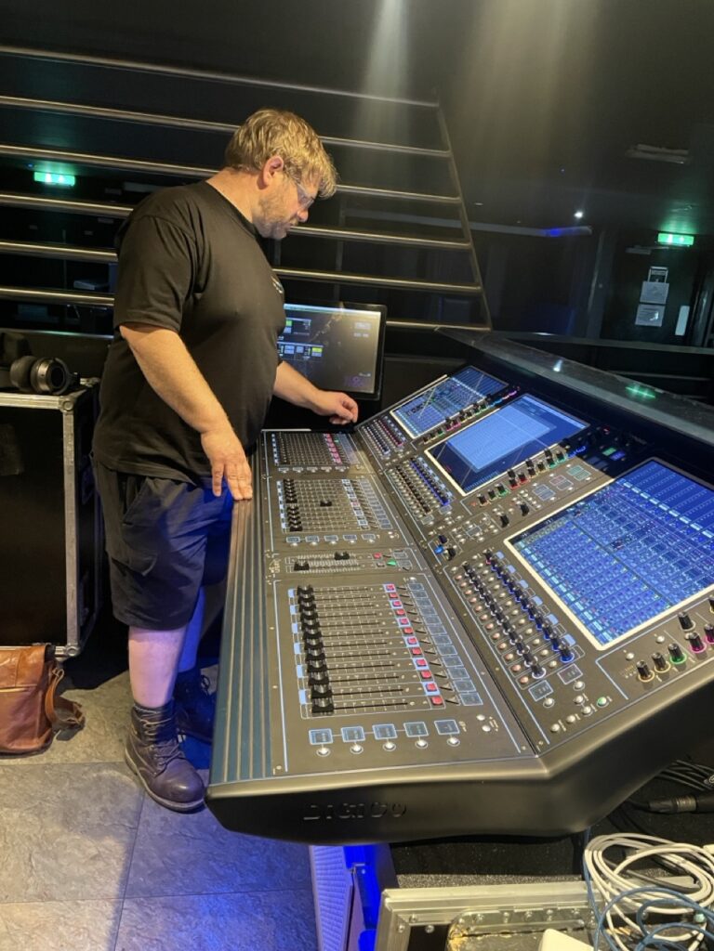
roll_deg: -5.1
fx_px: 715
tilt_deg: -14.5
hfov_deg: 53.1
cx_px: 357
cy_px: 476
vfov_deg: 67.3
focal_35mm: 26
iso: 500
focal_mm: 4.2
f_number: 1.6
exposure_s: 1/40
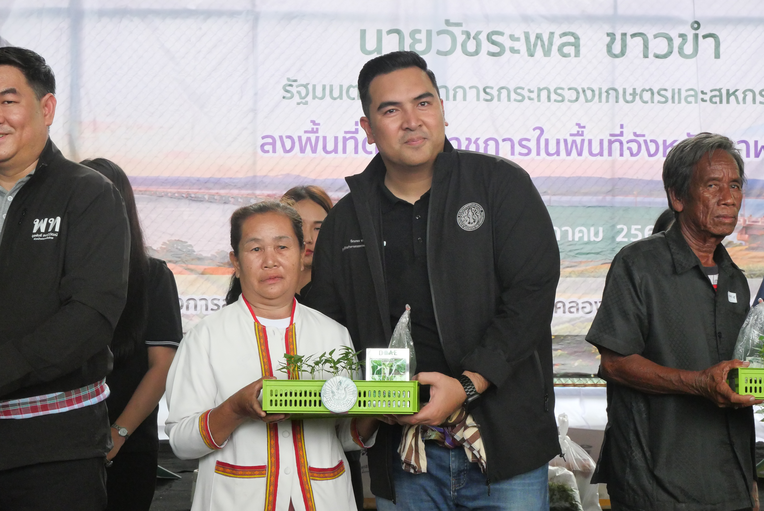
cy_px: 256
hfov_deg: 30.5
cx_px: 382
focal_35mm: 66
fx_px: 1401
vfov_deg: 20.6
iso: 3200
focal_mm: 32
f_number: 9
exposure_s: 1/500
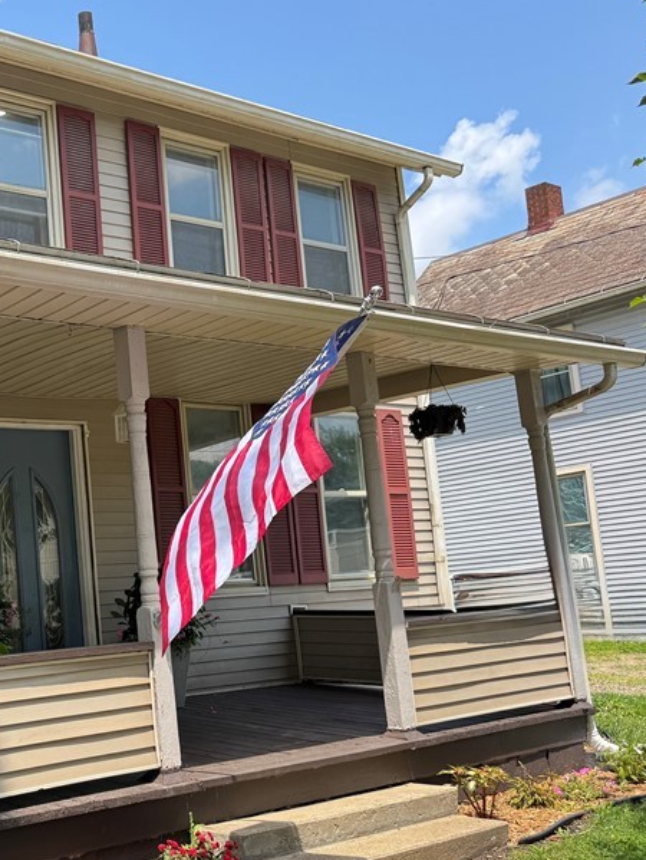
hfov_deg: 32.2
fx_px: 1019
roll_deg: +3.3
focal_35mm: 41
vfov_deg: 45.6
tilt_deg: +5.6
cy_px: 507
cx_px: -11
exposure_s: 1/1172
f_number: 1.78
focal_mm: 6.76
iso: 80
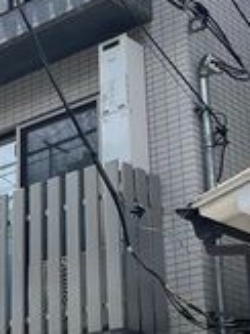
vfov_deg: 20.5
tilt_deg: +21.9
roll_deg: -1.9
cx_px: 0
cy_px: 164
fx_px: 926
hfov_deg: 15.1
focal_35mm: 96
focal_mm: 5.1
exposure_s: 1/2268
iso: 50
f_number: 1.6
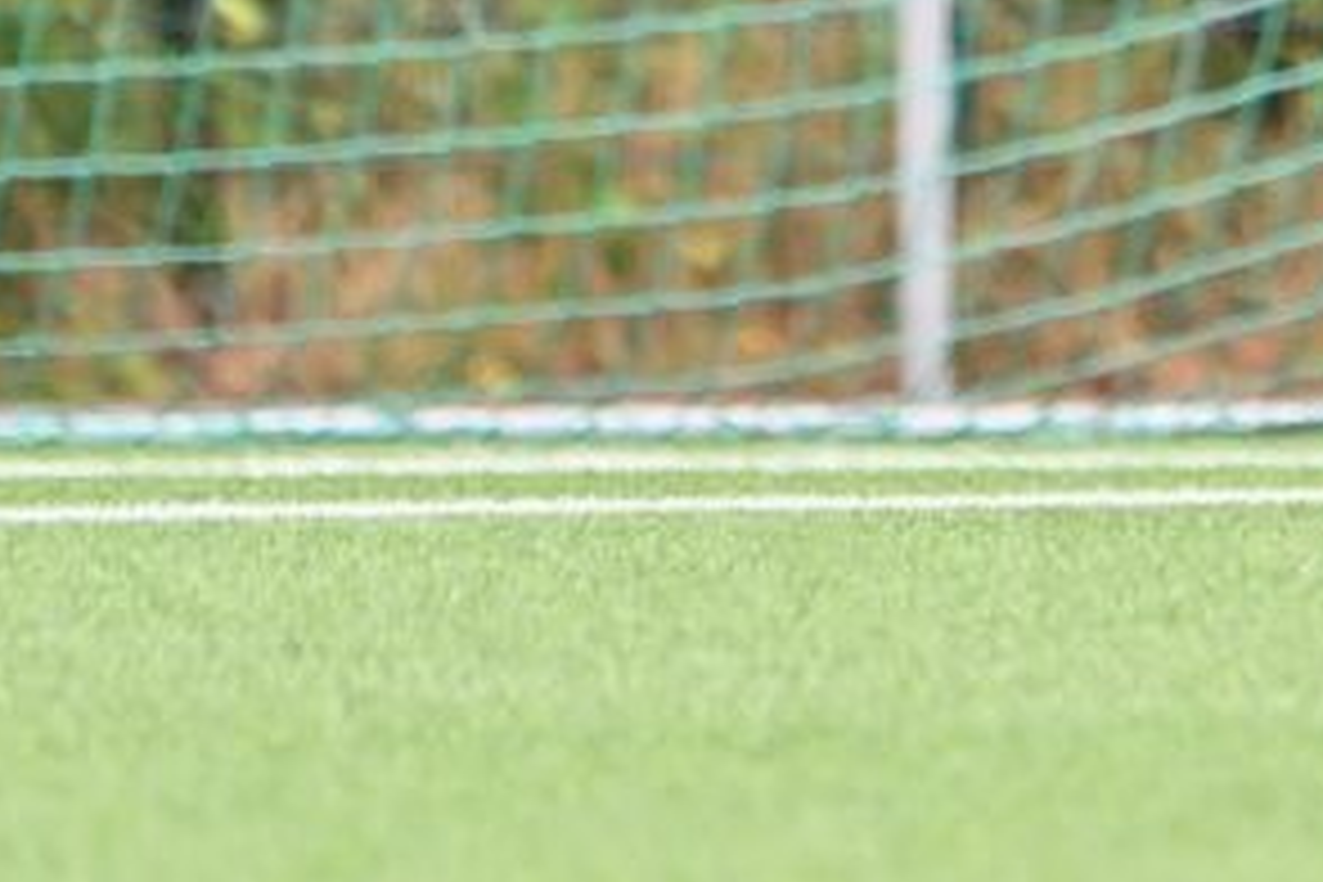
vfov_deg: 1.1
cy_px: -592
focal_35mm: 1288
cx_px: 1458
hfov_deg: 1.6
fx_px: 47330
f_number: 5.6
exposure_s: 1/1600
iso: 1000
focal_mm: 370
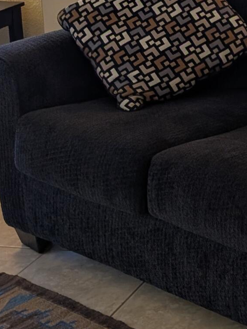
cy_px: -71
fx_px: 904
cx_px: 524
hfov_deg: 13.1
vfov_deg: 19.4
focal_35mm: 95
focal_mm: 6.9
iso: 30
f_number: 1.68
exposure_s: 1/60
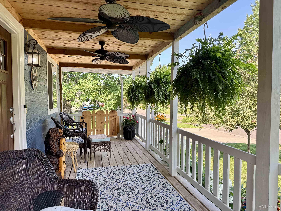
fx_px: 195
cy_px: 106
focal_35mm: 24
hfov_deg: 71.6
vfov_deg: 56.8
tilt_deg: -3.0
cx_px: 140
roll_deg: +0.5
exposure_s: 1/317
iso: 80
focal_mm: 6.76
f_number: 1.78
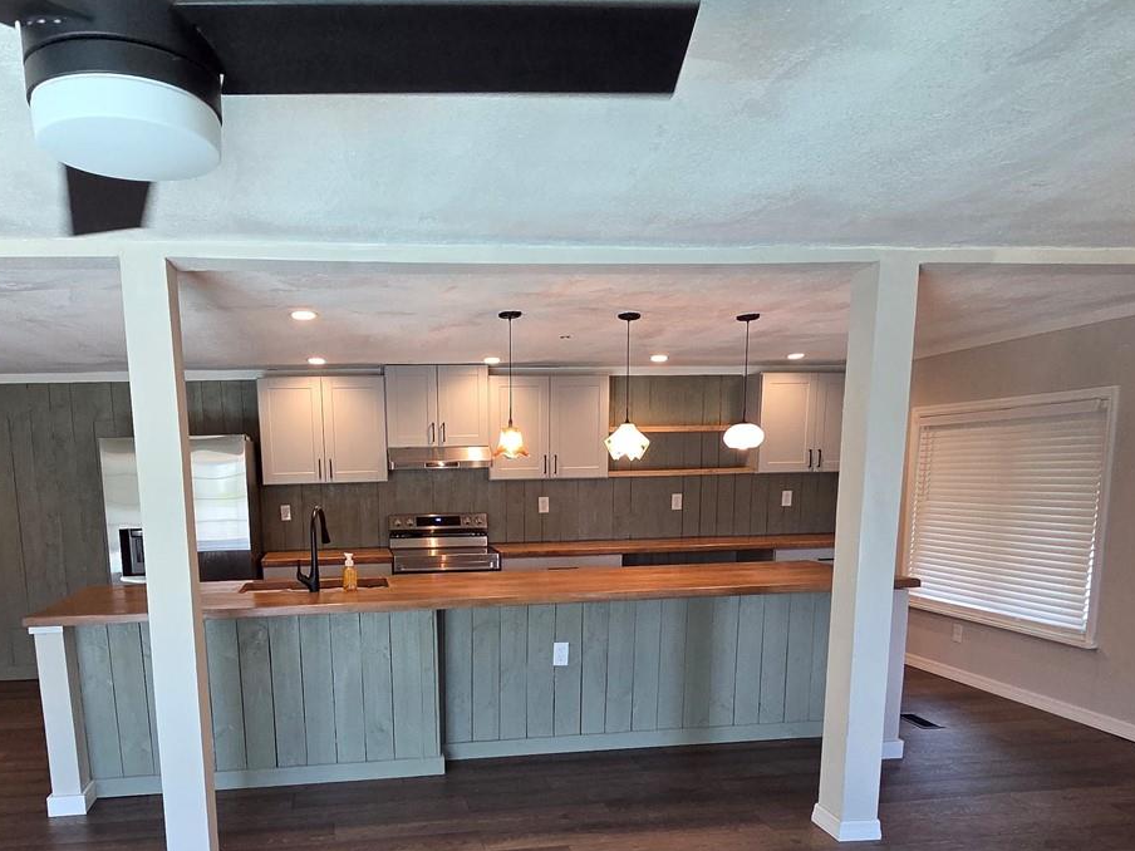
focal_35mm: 23
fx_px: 754
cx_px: 448
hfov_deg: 73.0
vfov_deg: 56.9
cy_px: 602
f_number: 2.2
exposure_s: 1/120
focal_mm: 2.2
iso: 250
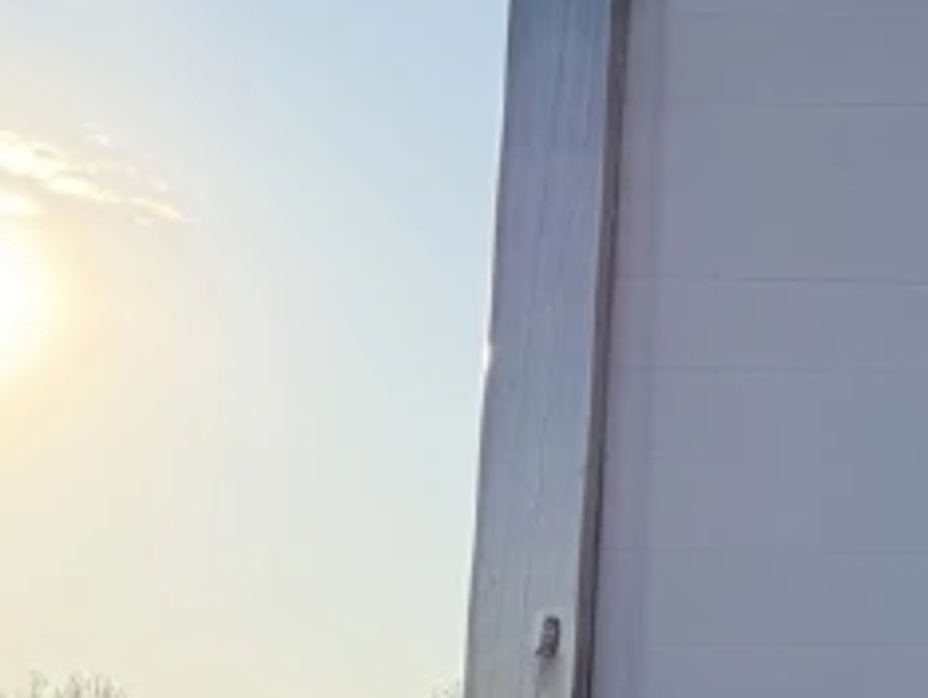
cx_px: 1392
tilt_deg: +10.2
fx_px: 2201
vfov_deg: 17.8
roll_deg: -1.8
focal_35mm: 82
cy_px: 623
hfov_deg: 20.4
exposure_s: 1/4975
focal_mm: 6.76
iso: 100
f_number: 1.78
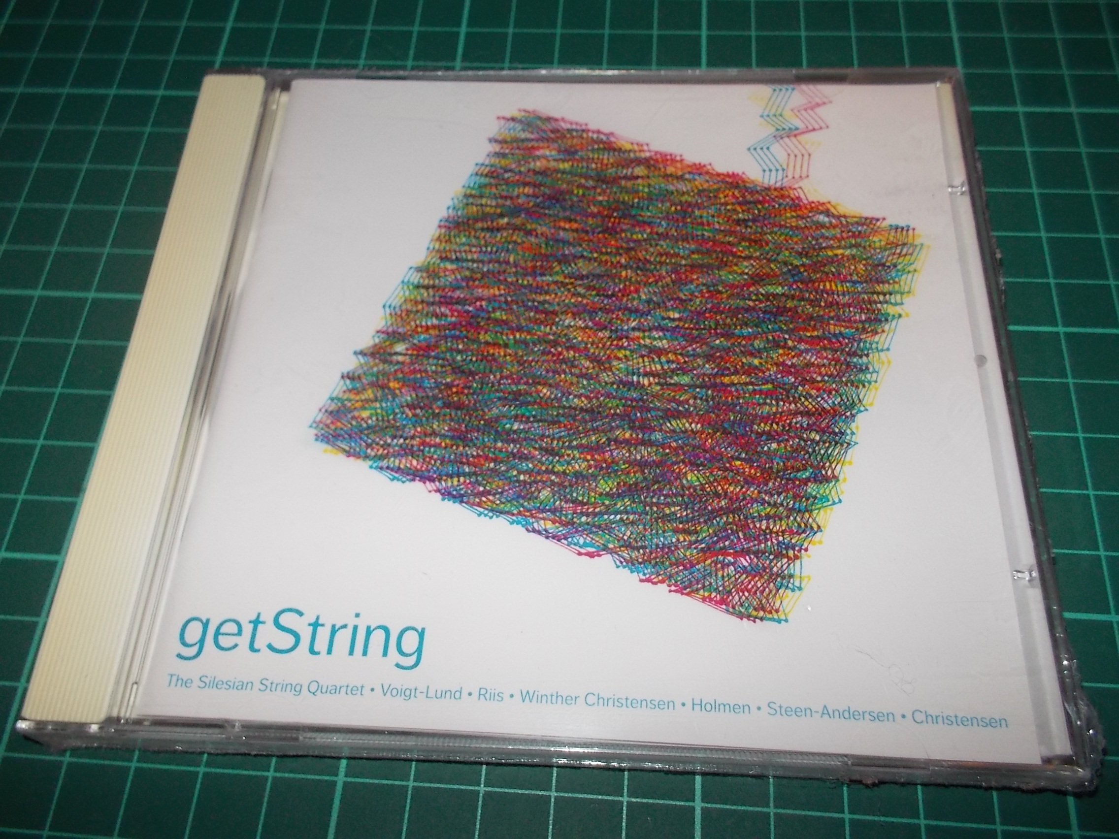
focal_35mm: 29
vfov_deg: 48.2
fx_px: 937
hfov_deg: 61.7
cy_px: 420
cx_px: 560
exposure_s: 1/30
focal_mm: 4.1
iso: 200
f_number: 3.3
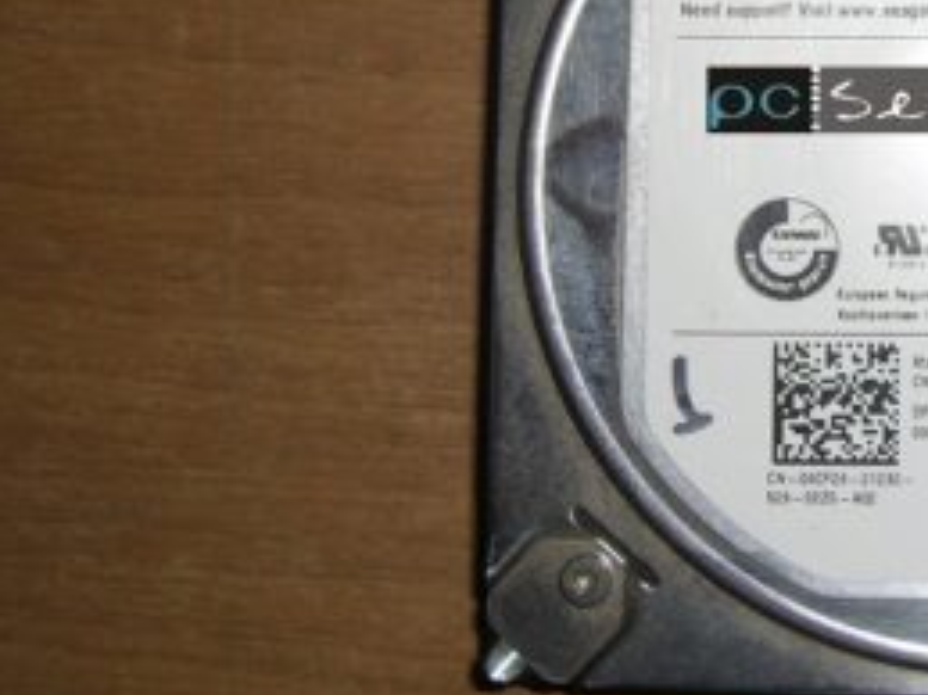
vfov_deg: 16.4
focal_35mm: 88
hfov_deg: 21.6
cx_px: 892
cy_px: -11
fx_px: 2358
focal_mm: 7.9
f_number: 2.8
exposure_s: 1/60
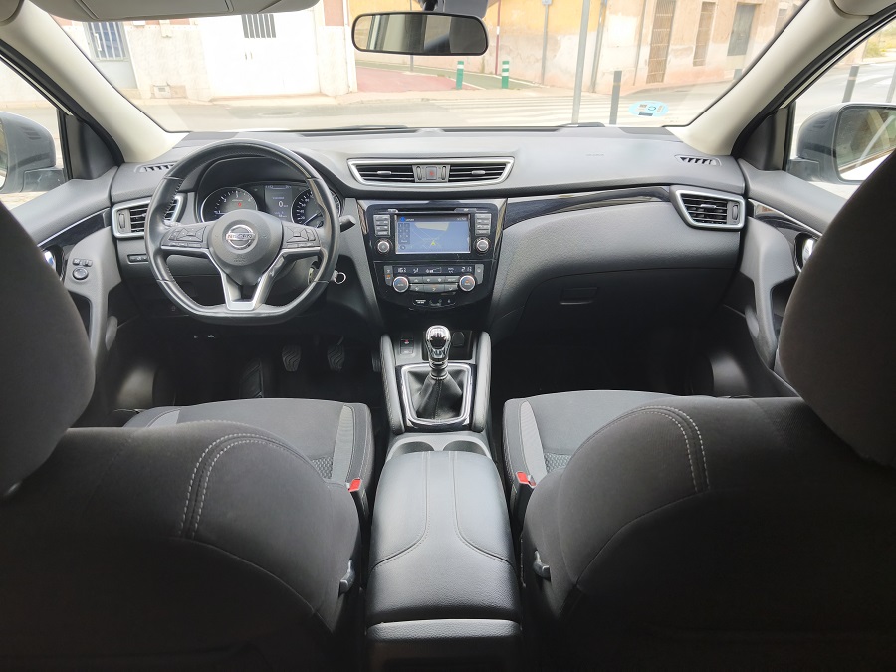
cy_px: 336
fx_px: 595
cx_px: 448
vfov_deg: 58.9
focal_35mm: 23
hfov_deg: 73.9
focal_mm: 5.35
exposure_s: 1/205
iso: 50
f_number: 1.7
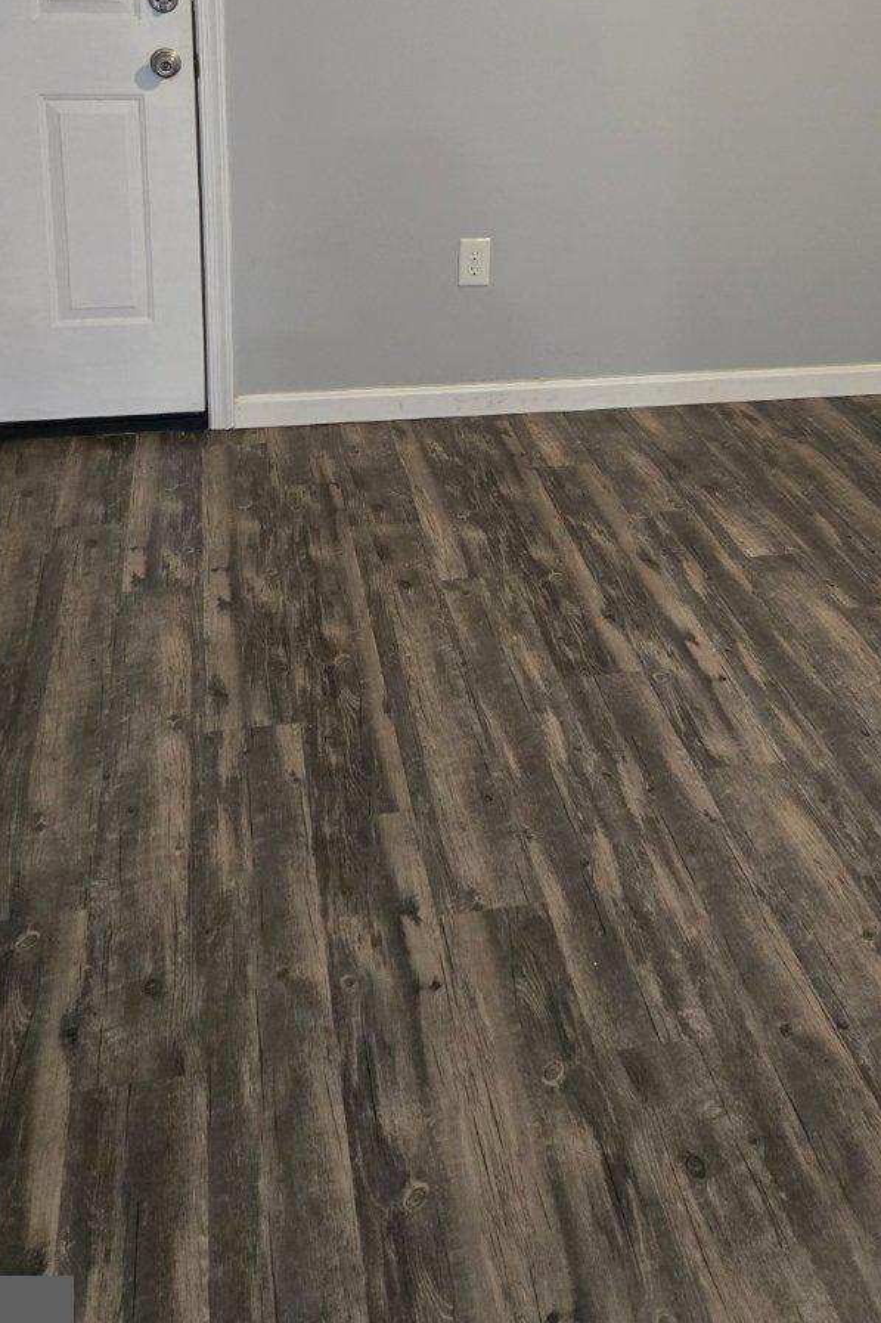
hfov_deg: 32.5
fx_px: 1506
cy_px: 263
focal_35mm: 41
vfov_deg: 45.0
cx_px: 555
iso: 800
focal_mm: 5.4
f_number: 1.8
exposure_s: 1/60
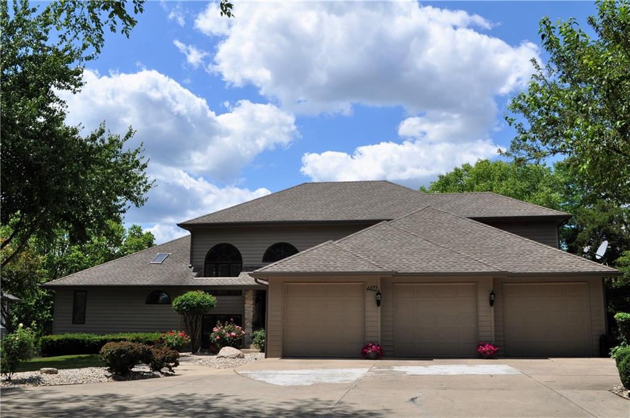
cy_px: 209
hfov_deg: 57.3
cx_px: 315
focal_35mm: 33
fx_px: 577
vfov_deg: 39.9
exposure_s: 1/200
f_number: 14
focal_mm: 22
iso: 200
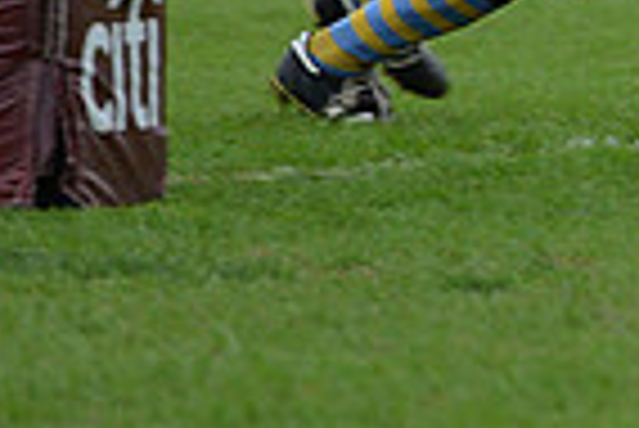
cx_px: 850
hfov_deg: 2.5
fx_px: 14516
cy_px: -385
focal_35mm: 817
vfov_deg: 1.7
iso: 1250
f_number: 2.8
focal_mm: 200
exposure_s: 1/500
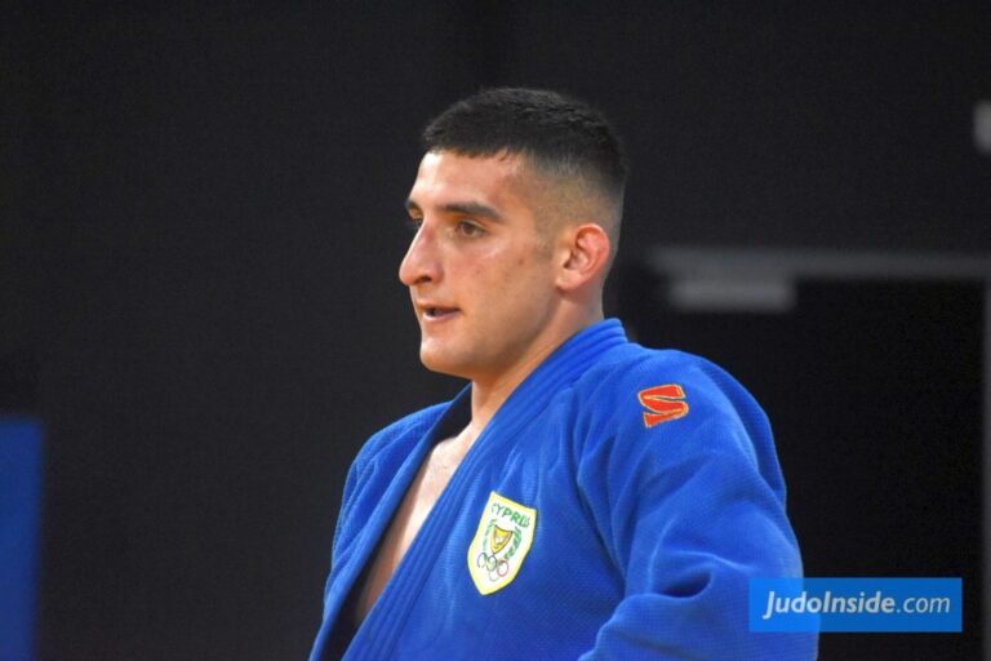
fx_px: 12387
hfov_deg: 4.6
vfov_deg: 3.1
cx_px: 496
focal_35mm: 450
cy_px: 330
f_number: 7.1
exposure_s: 1/640
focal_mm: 300
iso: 6400
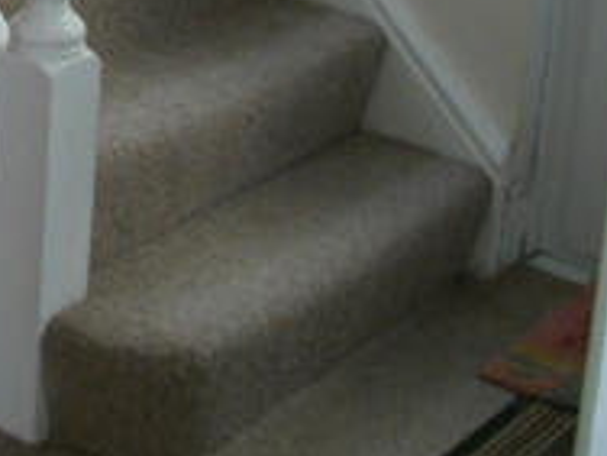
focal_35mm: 96
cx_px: -263
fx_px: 1683
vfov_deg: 14.5
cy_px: -199
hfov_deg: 18.5
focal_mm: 5.7
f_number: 2.9
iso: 107
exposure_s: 1/40
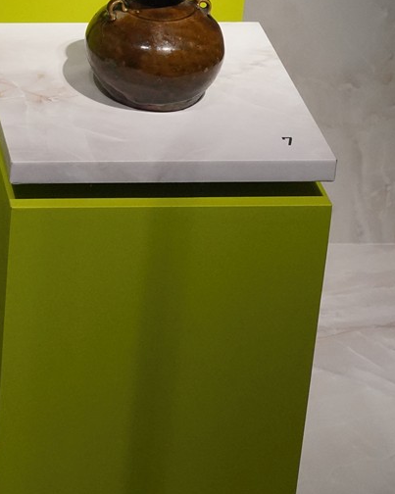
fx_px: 2178
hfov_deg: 10.0
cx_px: -206
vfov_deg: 12.7
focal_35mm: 149
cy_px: -49
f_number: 14
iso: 3200
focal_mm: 40
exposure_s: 1/100
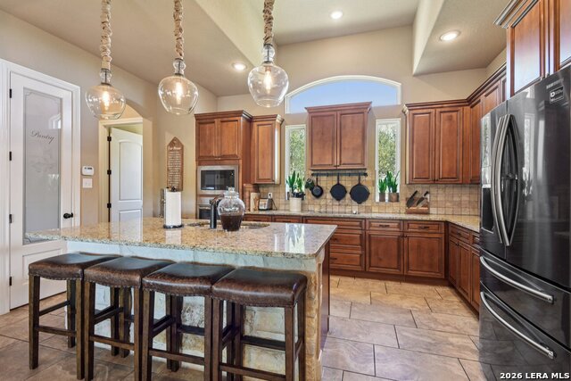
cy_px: 190
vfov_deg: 70.5
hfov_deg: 93.3
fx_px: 270
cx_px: 286
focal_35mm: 17
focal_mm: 17
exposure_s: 1/15
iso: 1800
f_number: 8
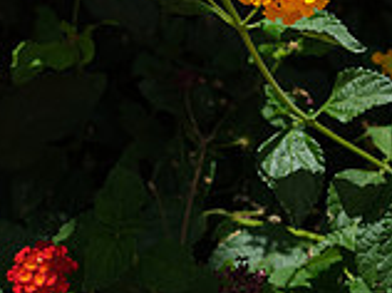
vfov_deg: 12.5
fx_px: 1289
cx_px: 323
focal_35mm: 114
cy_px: -96
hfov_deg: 17.1
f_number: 7.1
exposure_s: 1/250
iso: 100
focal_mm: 38.9
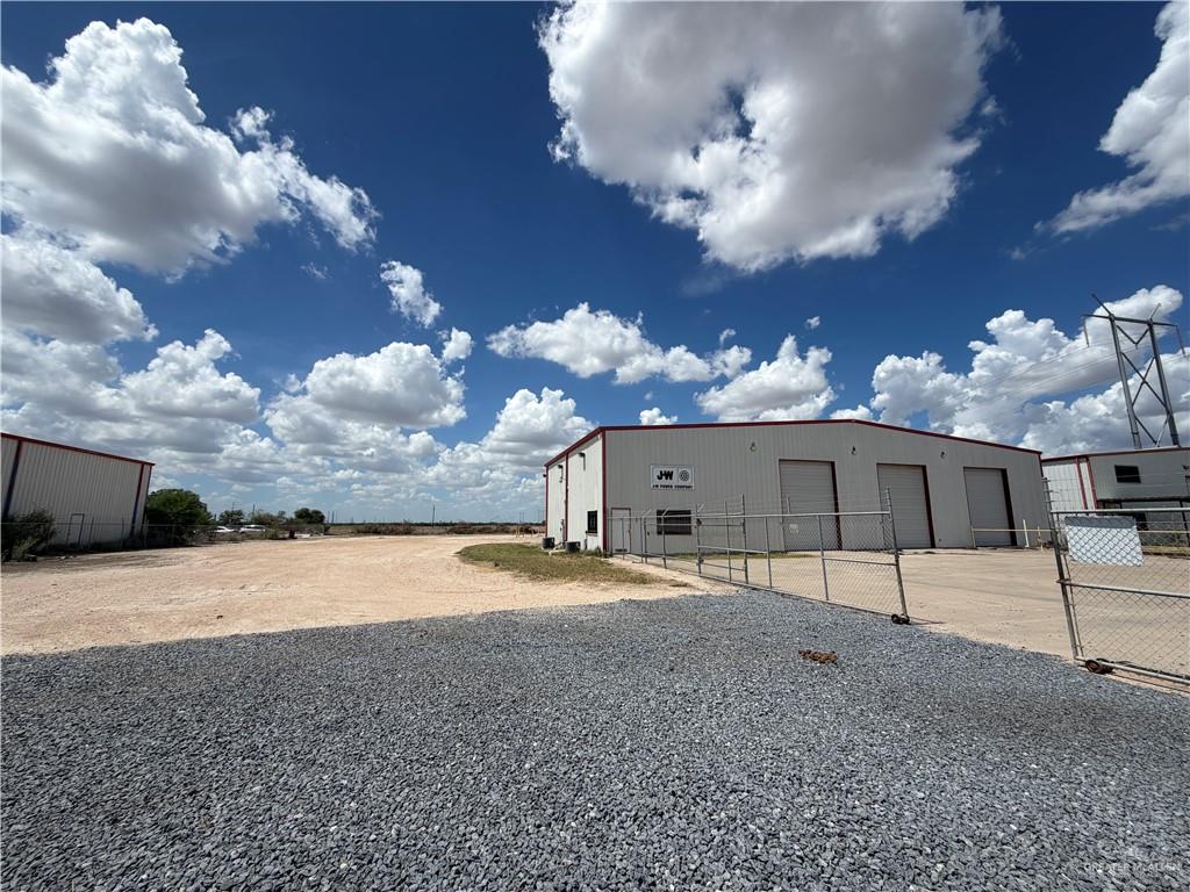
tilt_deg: +10.8
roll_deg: +1.1
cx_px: 595
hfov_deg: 102.1
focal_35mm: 14
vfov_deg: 85.7
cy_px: 446
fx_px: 481
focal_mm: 2.22
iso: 20
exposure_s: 1/1901
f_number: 2.2
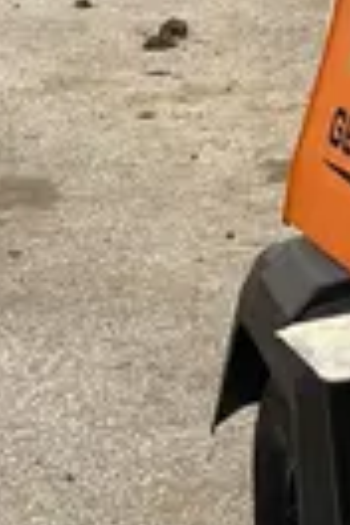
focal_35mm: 150
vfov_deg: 13.5
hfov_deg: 8.8
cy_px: 38
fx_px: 2187
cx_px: 632
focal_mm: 5.1
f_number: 1.6
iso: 50
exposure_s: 1/437
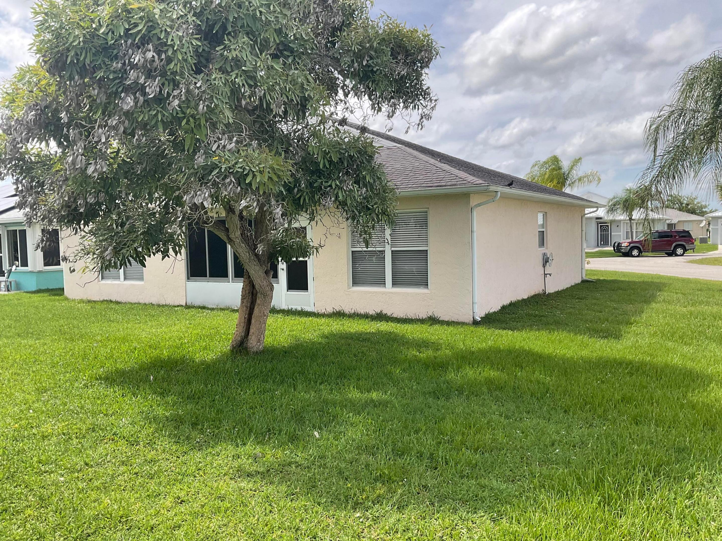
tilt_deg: -3.5
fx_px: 605
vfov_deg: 48.2
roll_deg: +1.1
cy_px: 270
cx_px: 361
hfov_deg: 61.7
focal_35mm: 29
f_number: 1.8
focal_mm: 3
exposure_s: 1/1221
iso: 16
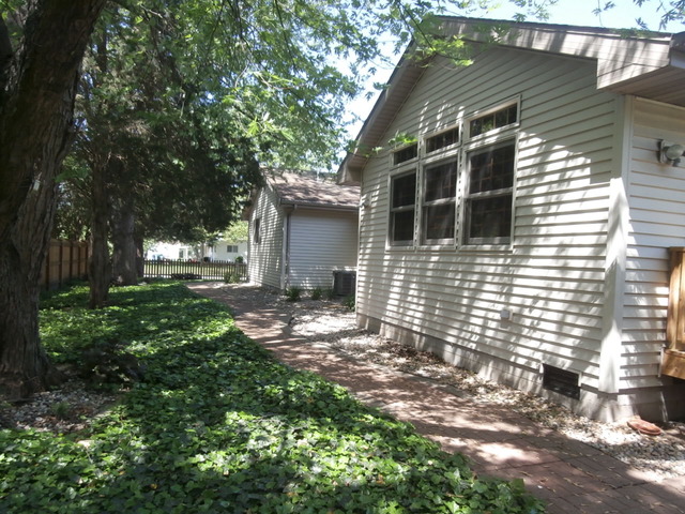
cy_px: 257
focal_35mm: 24
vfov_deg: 56.8
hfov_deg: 71.6
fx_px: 475
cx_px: 342
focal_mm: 4.2
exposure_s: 1/160
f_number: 3
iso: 100
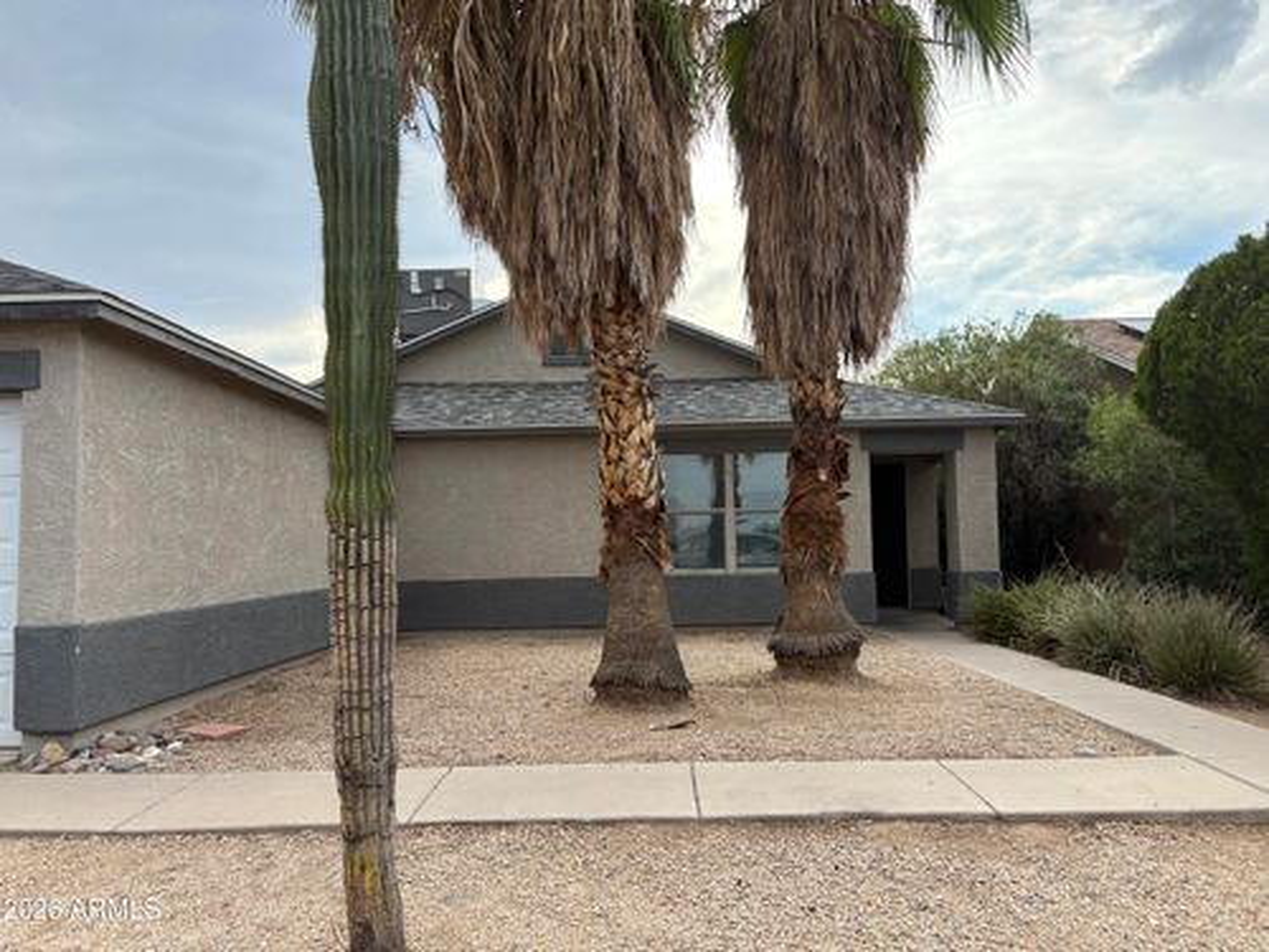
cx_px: 634
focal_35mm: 26
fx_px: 953
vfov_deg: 53.1
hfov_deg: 67.3
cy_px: 476
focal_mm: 5.96
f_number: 1.6
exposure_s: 1/1175
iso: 64
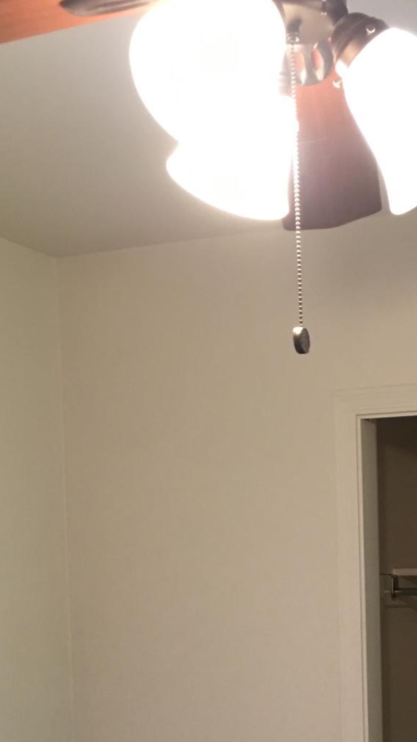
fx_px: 1219
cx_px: 478
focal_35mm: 62
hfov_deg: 18.5
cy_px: 719
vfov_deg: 31.6
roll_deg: -0.4
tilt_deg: -2.8
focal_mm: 4.15
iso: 50
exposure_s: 1/15
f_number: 2.2
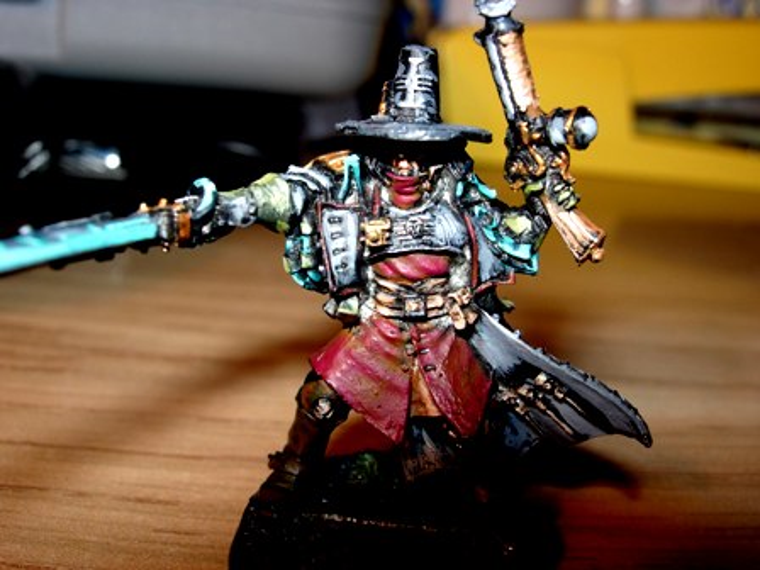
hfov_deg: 49.0
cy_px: 285
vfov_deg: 37.7
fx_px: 834
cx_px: 380
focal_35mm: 38
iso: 79
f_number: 4.8
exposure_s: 1/64
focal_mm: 7.8
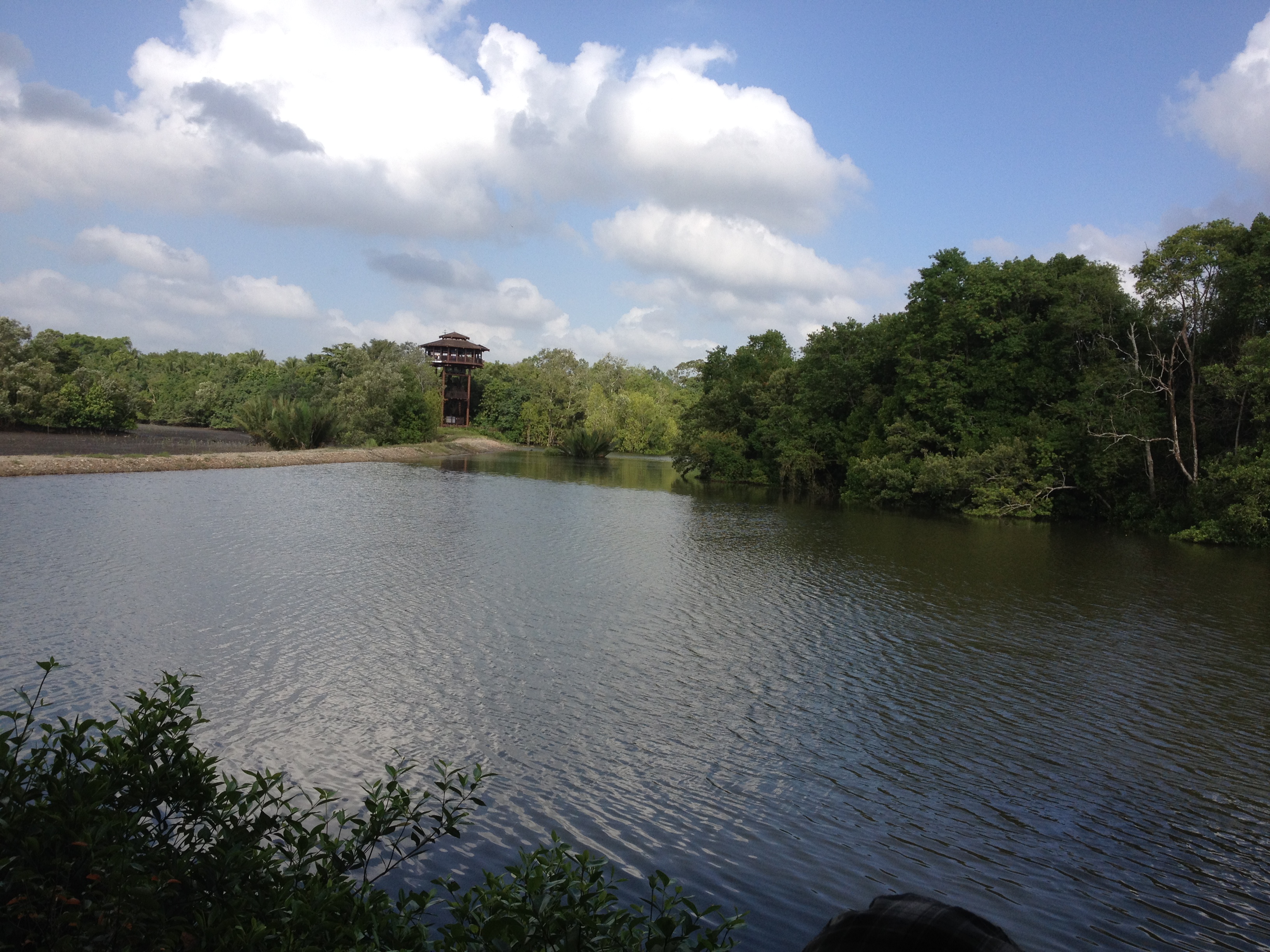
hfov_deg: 52.6
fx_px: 1284
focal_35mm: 35
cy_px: 476
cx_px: 635
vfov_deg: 40.7
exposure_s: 1/1783
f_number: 2.4
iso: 50
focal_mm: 4.28
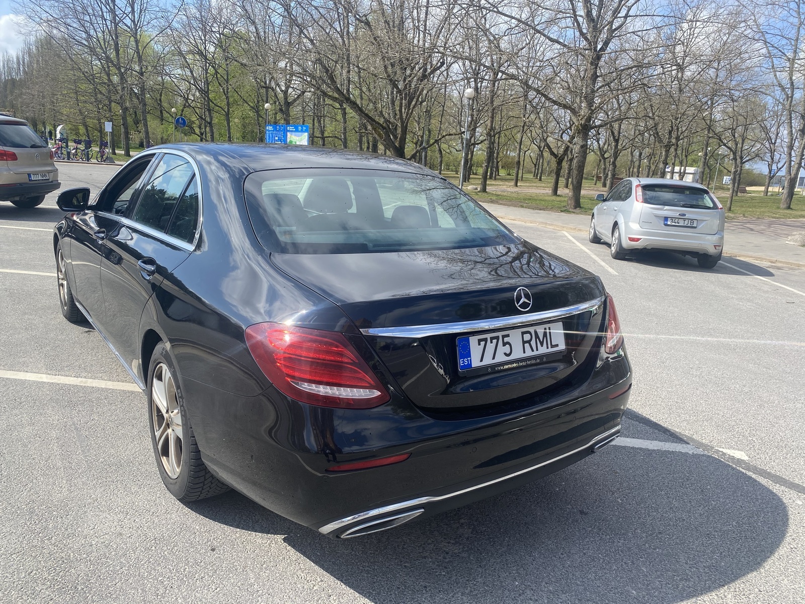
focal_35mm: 26
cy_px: 302
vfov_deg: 53.1
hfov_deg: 67.3
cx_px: 402
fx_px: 605
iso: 32
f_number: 1.8
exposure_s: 1/1727
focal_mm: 4.25
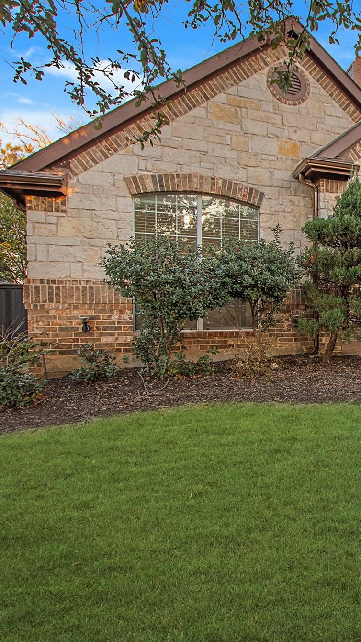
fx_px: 408
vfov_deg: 76.3
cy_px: 320
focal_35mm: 24
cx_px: 395
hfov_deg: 39.3
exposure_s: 1/40
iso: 100
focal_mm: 10
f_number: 7.1
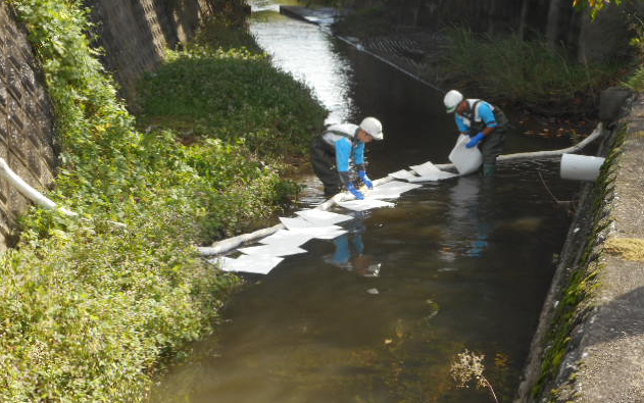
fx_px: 1264
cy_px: 203
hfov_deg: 28.6
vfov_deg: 18.1
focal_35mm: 72
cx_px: 324
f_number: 5.3
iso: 80
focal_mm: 12
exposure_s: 1/125
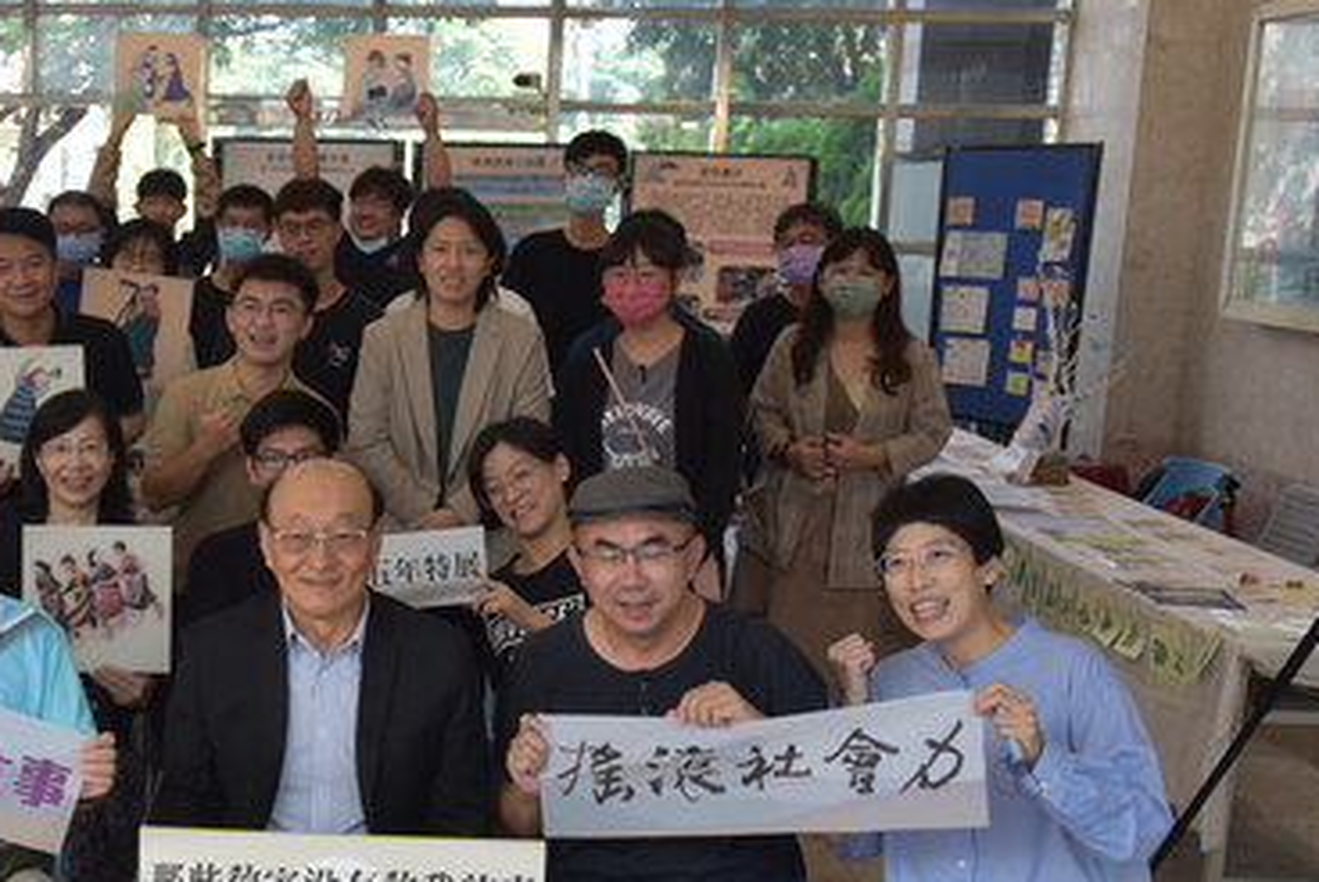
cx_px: 125
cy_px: 547
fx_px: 2090
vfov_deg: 23.8
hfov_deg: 33.2
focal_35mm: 57
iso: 800
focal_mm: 30
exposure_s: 1/160
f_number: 6.3
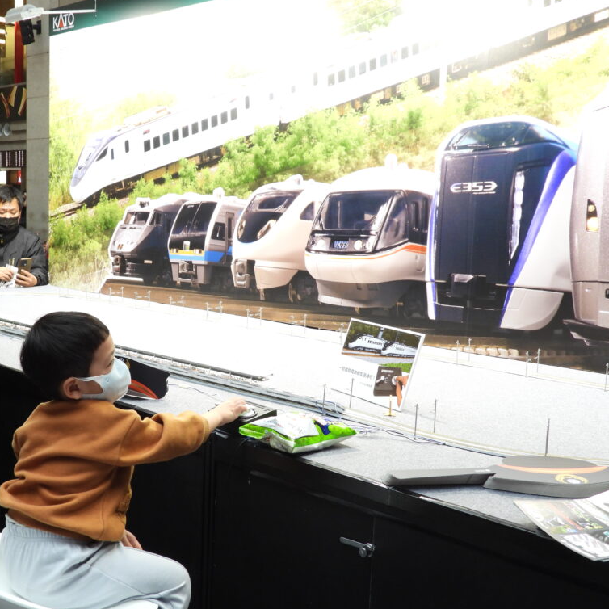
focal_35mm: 42
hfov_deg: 39.8
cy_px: 304
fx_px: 836
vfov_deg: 40.0
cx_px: 228
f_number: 3.2
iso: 220
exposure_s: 1/30
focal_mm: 6.3
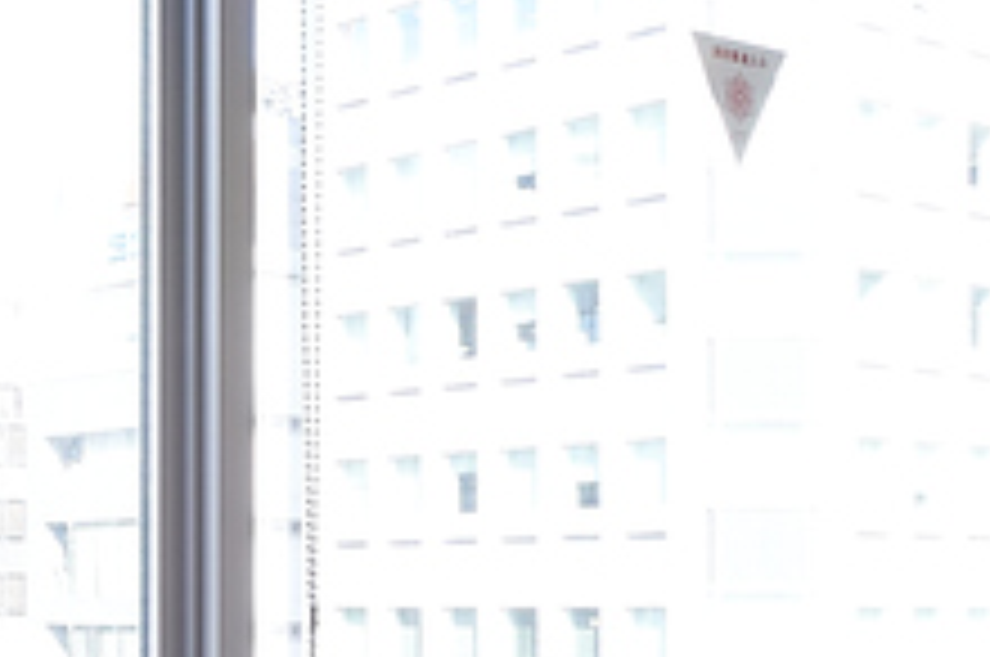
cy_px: 626
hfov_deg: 24.7
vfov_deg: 16.3
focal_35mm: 82
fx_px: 2252
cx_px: 369
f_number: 11
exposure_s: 1/10
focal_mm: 12
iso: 100
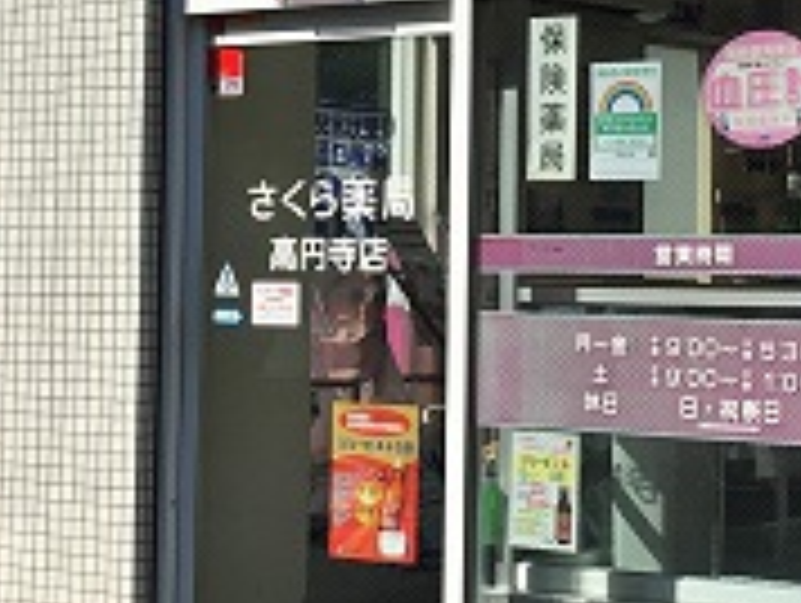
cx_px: 796
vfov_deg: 18.7
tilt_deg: +4.2
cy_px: 86
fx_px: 1807
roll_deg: -1.2
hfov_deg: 23.9
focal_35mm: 78
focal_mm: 4.15
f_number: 2.2
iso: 25
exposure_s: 1/2404
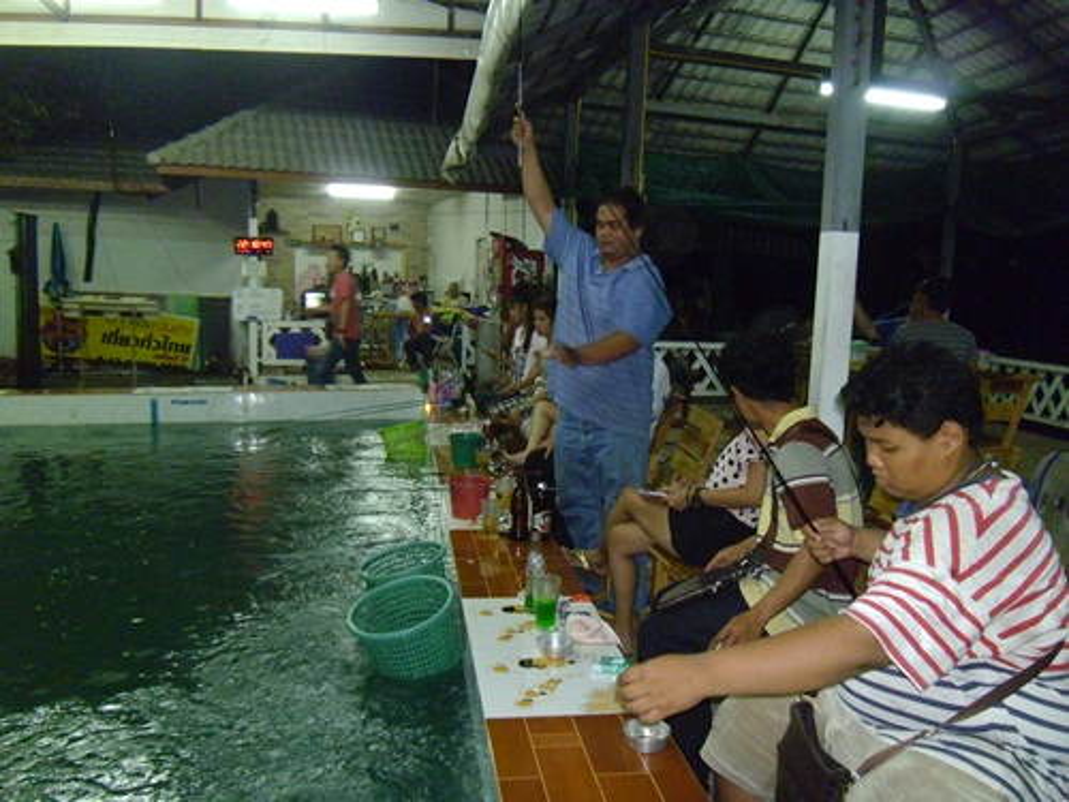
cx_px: 534
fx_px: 957
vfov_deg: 45.4
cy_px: 401
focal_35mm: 31
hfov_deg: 58.4
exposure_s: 1/20
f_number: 2.9
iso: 400
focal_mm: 5.47
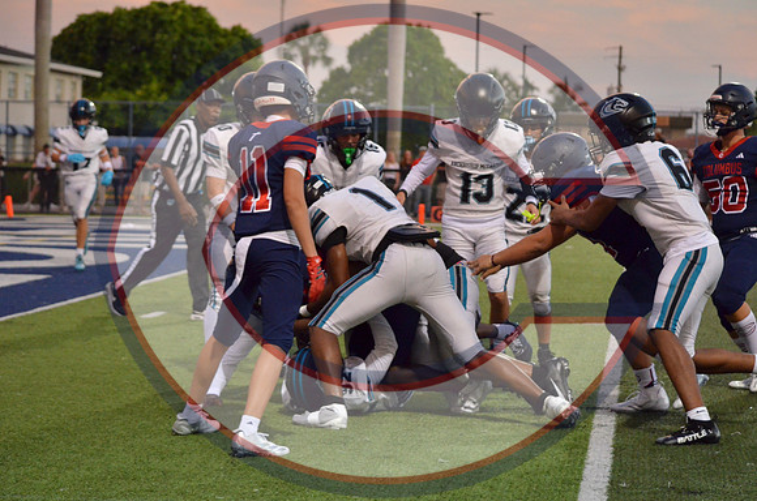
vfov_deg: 13.0
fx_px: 2203
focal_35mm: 105
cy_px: 250
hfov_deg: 19.5
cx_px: 378
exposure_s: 1/500
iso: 2500
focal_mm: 70
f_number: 4.5
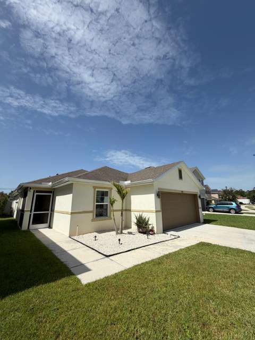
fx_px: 138
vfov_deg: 102.1
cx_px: 128
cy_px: 170
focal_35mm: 14
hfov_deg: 85.7
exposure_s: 1/1211
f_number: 2.2
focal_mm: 2.22
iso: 20
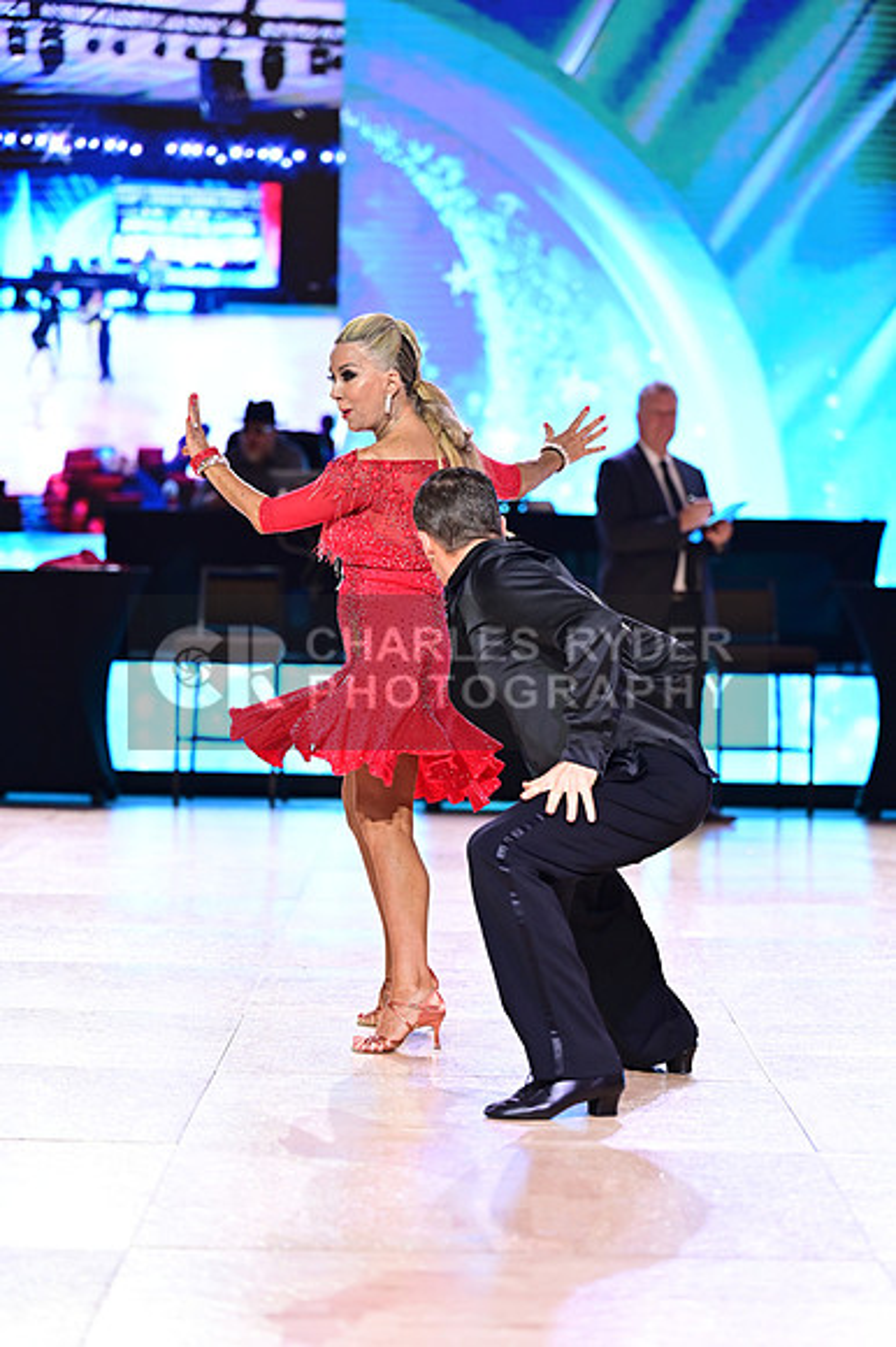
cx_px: 448
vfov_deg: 18.6
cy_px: 674
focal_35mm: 110
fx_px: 4111
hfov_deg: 12.4
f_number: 2.8
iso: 1600
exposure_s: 1/320
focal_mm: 110
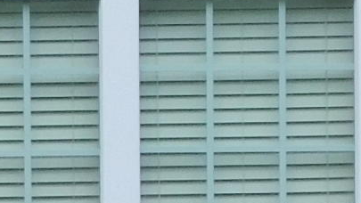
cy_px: 107
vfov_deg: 2.3
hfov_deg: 4.0
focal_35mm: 532
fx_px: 5093
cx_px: -406
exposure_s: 1/400
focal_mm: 11.7
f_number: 4.2
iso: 125
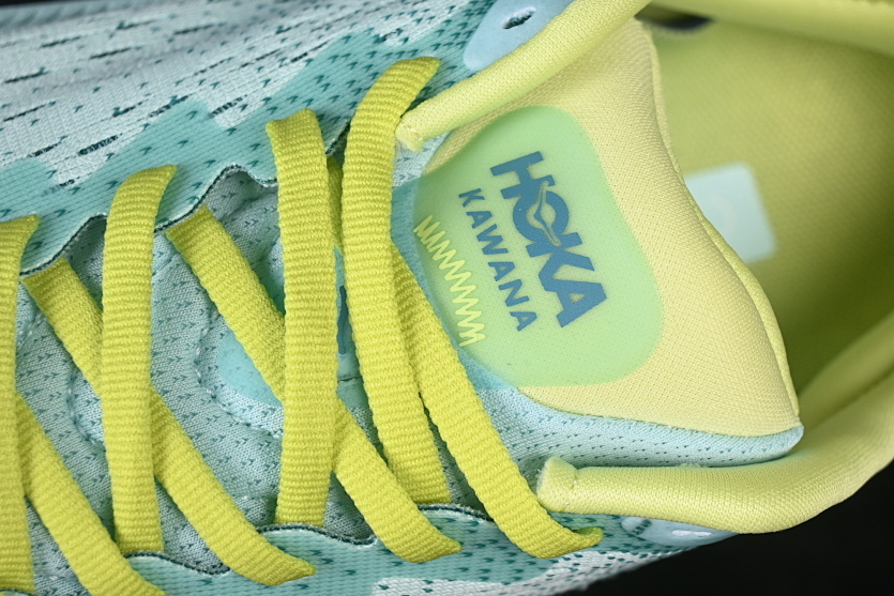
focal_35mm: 97
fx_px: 2409
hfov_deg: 21.0
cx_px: 486
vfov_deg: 14.1
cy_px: 281
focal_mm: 50
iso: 160
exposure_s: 1/80
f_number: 7.1
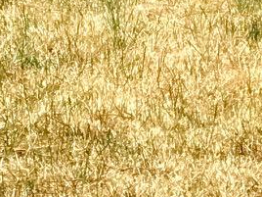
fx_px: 3247
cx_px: 91
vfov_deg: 3.4
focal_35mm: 429
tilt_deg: -2.7
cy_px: -494
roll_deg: -0.9
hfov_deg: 4.6
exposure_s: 1/538
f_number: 2.8
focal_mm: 6.6
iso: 20
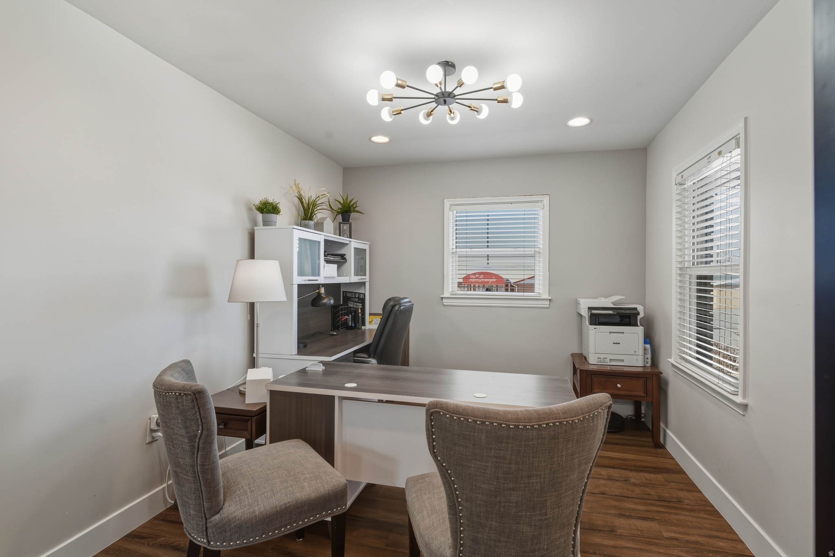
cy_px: 278
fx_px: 418
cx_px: 418
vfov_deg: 67.4
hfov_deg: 90.0
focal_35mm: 18
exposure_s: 1/40
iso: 100
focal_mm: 18
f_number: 8
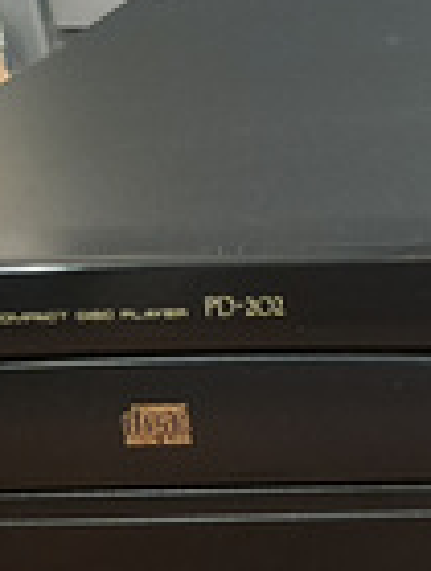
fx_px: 1636
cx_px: 792
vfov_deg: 19.7
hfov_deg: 13.4
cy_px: 214
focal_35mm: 99
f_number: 1.8
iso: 640
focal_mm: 5.4
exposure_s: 1/50
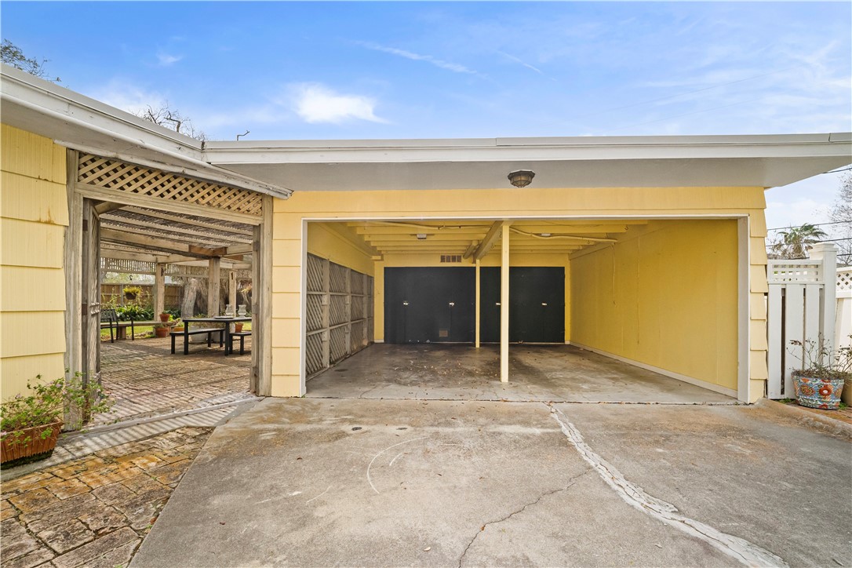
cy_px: 284
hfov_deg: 106.3
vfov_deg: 83.3
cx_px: 426
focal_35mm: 14
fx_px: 319
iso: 1600
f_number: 8
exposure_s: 1/250
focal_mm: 9
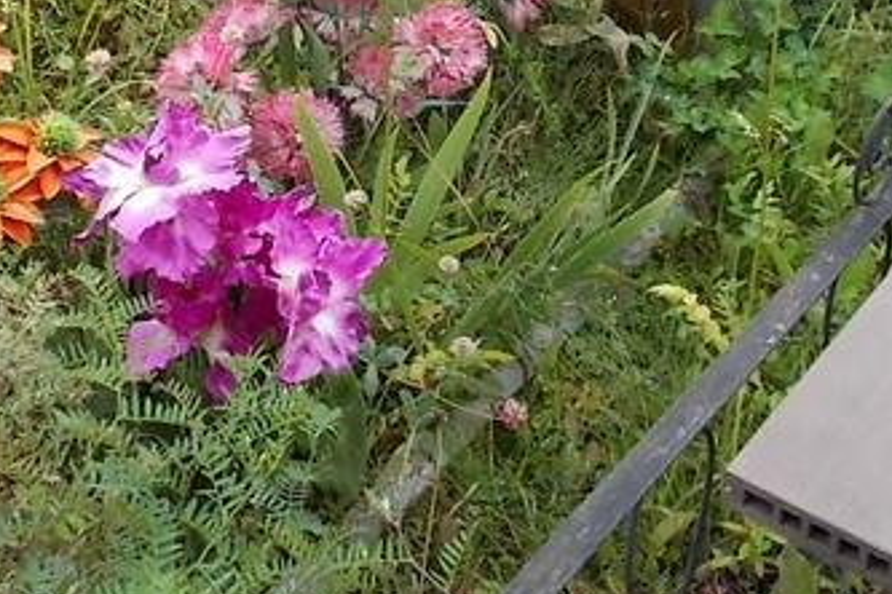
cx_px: 402
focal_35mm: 65
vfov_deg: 20.0
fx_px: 1610
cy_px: -64
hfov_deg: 30.9
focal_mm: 4.6
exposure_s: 1/160
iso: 80
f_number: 3.2
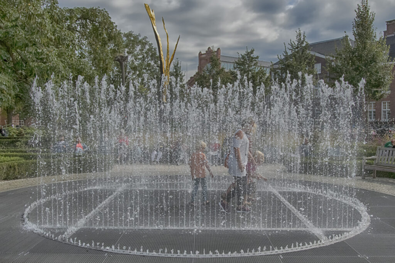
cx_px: 198
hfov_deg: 61.9
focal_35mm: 30
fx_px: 329
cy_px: 132
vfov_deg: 43.6
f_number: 8
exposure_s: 1/1600
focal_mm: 20
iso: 2000
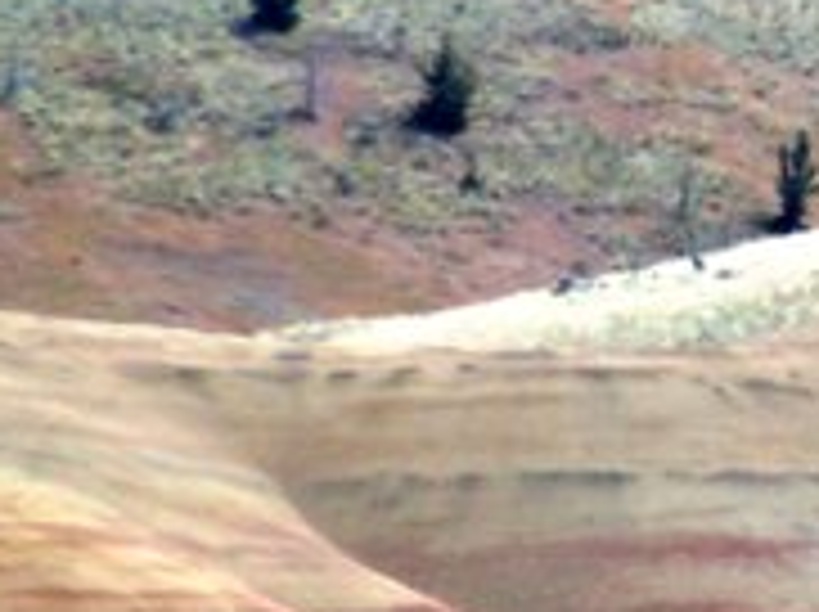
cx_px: 1863
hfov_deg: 1.6
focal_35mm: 1239
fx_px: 29276
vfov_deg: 1.2
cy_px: 1105
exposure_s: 1/250
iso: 80
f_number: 5.8
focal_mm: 45
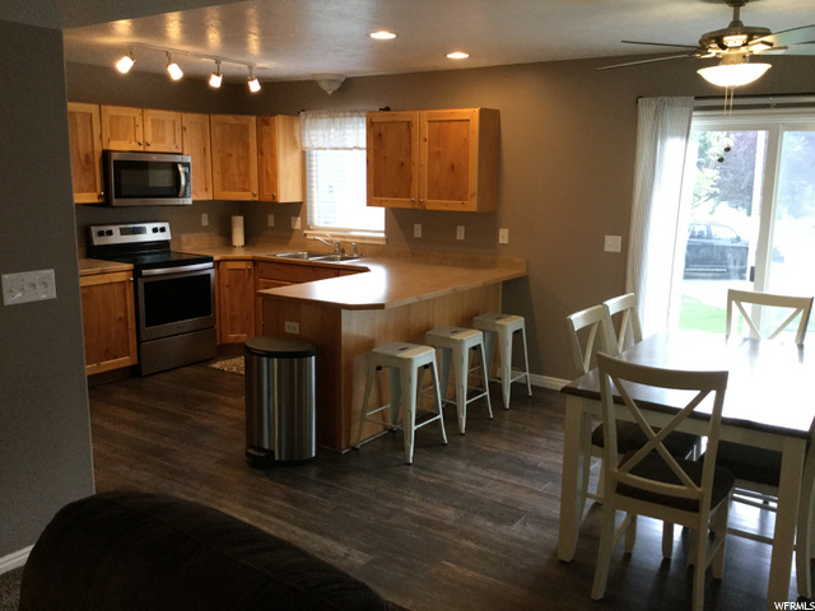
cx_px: 408
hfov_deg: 58.4
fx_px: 730
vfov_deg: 45.4
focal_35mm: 31
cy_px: 306
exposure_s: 1/30
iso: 50
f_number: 2.4
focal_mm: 3.3
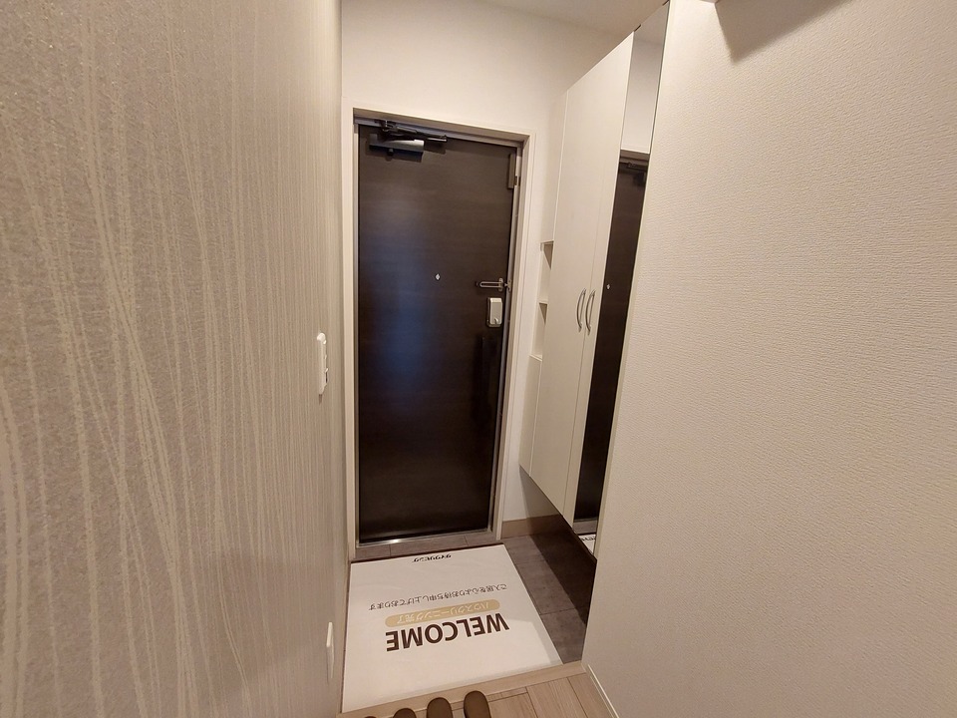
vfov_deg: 89.9
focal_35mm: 13
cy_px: 359
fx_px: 359
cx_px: 478
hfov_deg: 106.2
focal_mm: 1.74
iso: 320
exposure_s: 1/40
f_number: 2.2
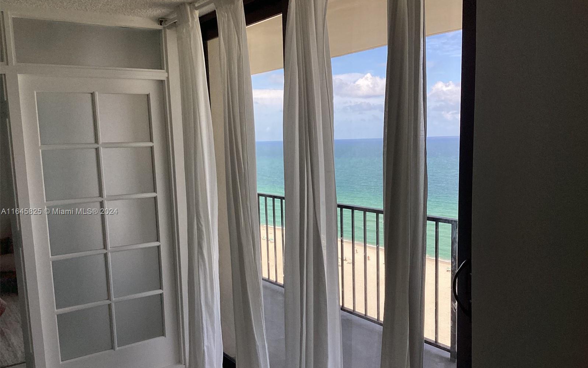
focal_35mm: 33
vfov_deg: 38.2
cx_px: 295
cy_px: 212
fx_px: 529
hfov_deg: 58.1
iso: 25
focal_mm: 3.3
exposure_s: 1/662
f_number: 2.4
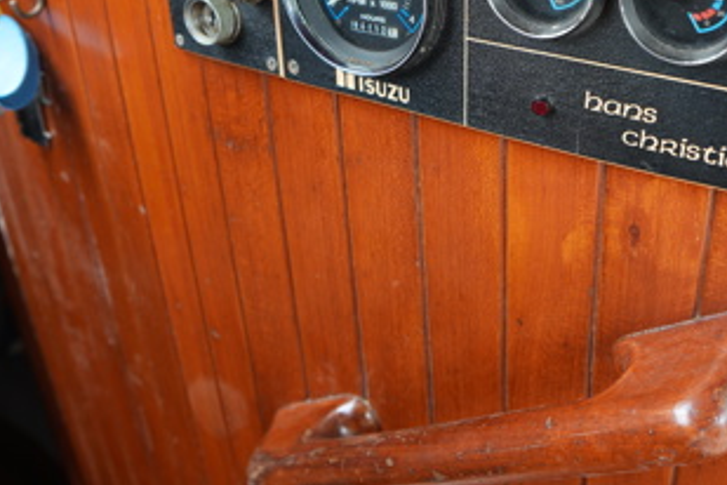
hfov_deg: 51.9
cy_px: 52
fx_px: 707
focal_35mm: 35
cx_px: 551
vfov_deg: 35.7
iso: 100
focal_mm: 12
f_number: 2.8
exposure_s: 1/60
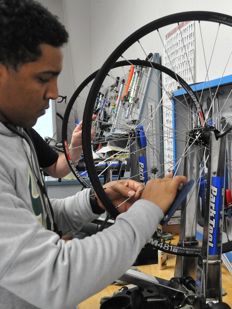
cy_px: 154
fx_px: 402
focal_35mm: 45
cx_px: 149
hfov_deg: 32.0
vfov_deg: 42.1
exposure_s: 1/100
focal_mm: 20
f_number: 5
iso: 2000
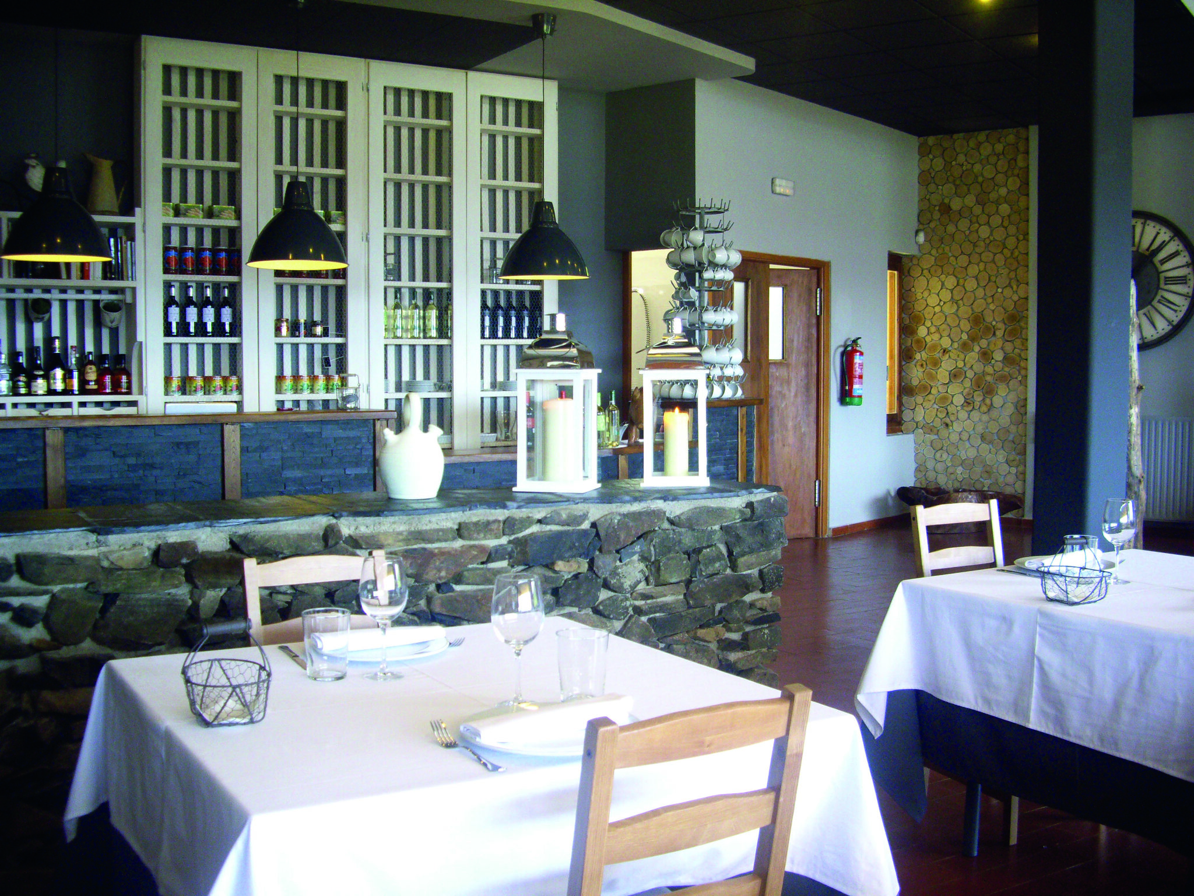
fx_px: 1311
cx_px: 597
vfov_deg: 37.7
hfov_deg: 49.0
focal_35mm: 38
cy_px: 448
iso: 400
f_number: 2.8
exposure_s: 1/60
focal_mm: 7.9
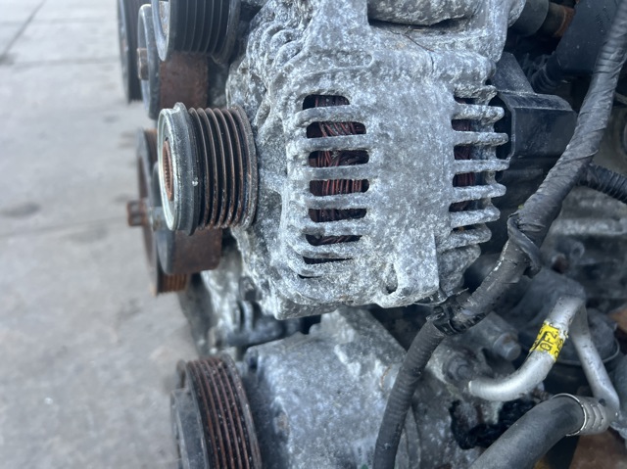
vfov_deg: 53.0
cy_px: 234
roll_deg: -0.2
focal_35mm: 26
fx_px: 471
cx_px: 314
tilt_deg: -30.1
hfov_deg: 67.3
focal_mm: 5.7
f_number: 1.5
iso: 80
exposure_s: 1/121
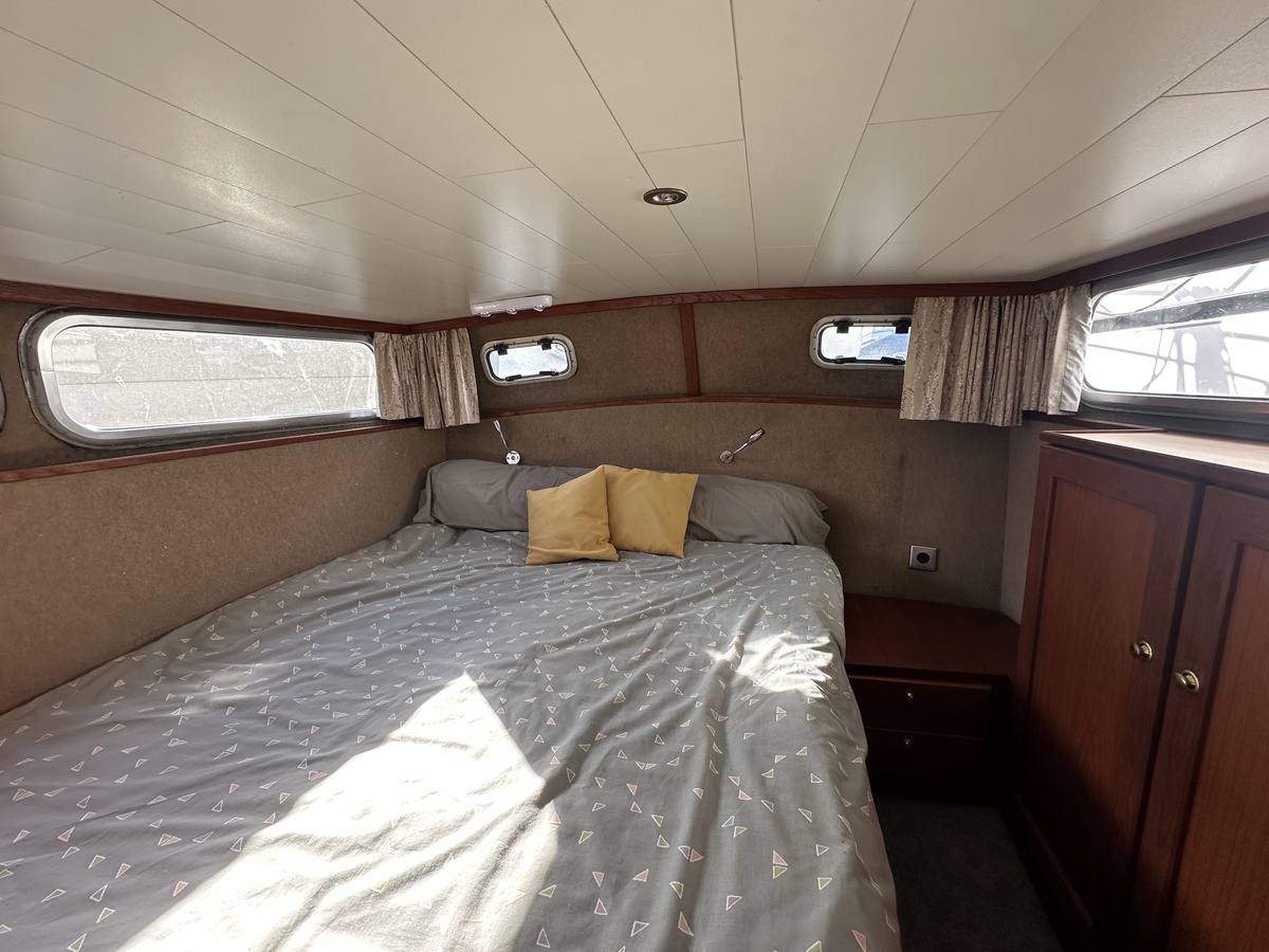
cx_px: 634
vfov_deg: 85.7
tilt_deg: -12.6
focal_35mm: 14
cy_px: 476
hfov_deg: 102.1
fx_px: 513
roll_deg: +3.1
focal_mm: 2.22
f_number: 2.2
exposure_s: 1/99
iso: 100
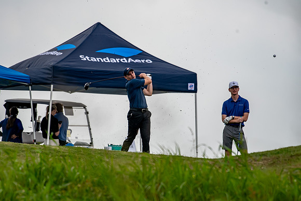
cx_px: 150
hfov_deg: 3.5
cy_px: 100
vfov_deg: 2.4
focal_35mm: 585
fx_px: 4892
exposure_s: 1/2000
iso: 360
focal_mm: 390
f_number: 5.6
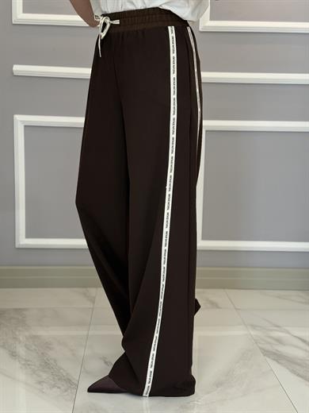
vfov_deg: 39.7
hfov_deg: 30.3
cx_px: 154
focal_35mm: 48
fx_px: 571
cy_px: 206
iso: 64
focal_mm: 6.76
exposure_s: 1/100
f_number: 1.78
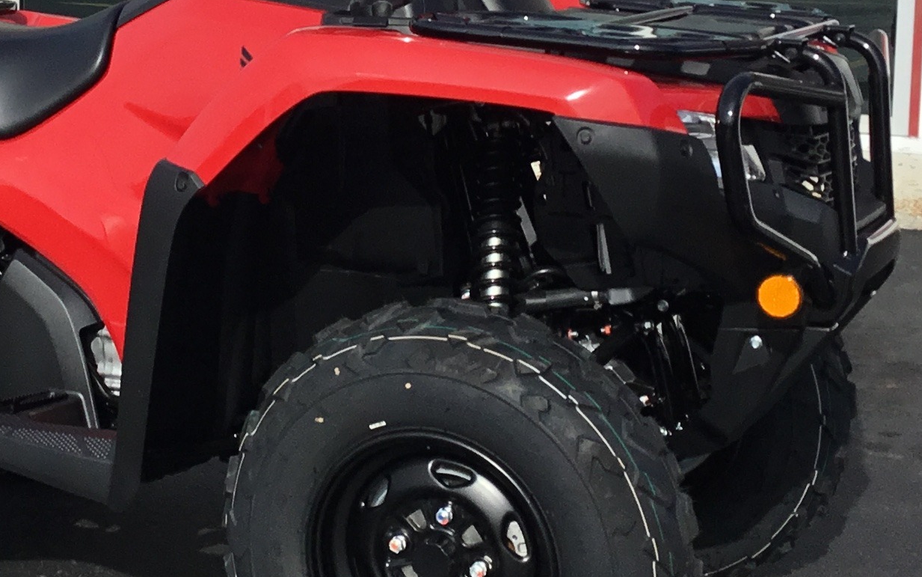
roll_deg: -0.5
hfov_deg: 23.6
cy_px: 87
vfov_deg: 14.9
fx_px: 2186
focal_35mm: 87
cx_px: 257
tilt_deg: -5.2
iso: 25
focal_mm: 3.3
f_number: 2.4
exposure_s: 1/1698
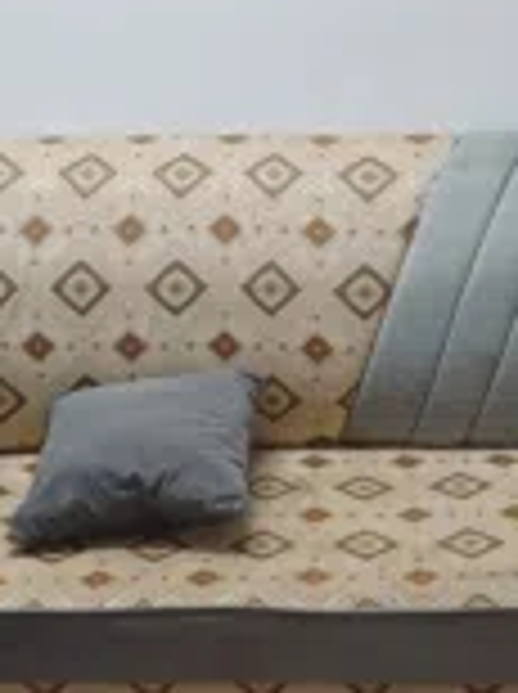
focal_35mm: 65
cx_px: 297
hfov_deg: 22.5
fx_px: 1301
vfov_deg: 29.1
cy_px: 572
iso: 320
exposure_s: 1/50
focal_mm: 4.65
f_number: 1.8
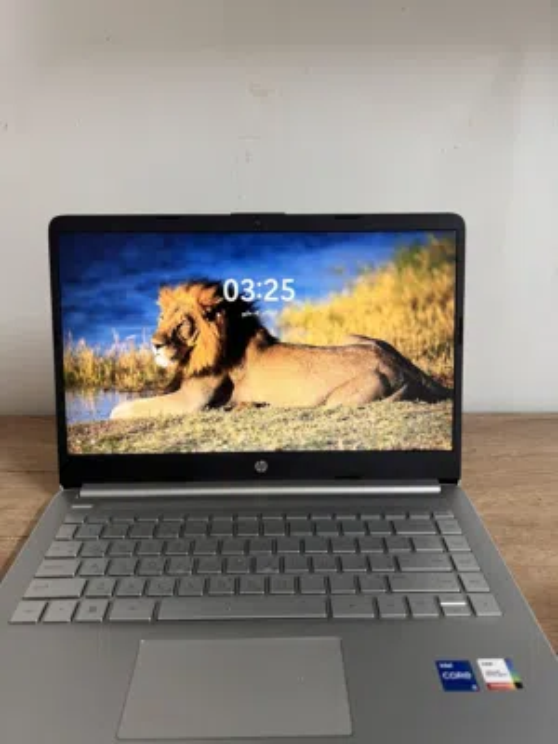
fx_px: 559
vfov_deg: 67.3
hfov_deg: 53.1
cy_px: 372
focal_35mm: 26
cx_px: 279
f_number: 1.5
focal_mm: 5.7
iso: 500
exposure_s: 1/60
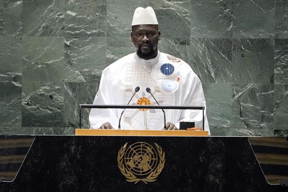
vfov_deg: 3.0
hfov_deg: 4.5
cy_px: 96
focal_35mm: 463
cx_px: 144
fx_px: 3703
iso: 6400
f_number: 5.6
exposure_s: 1/160
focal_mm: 309
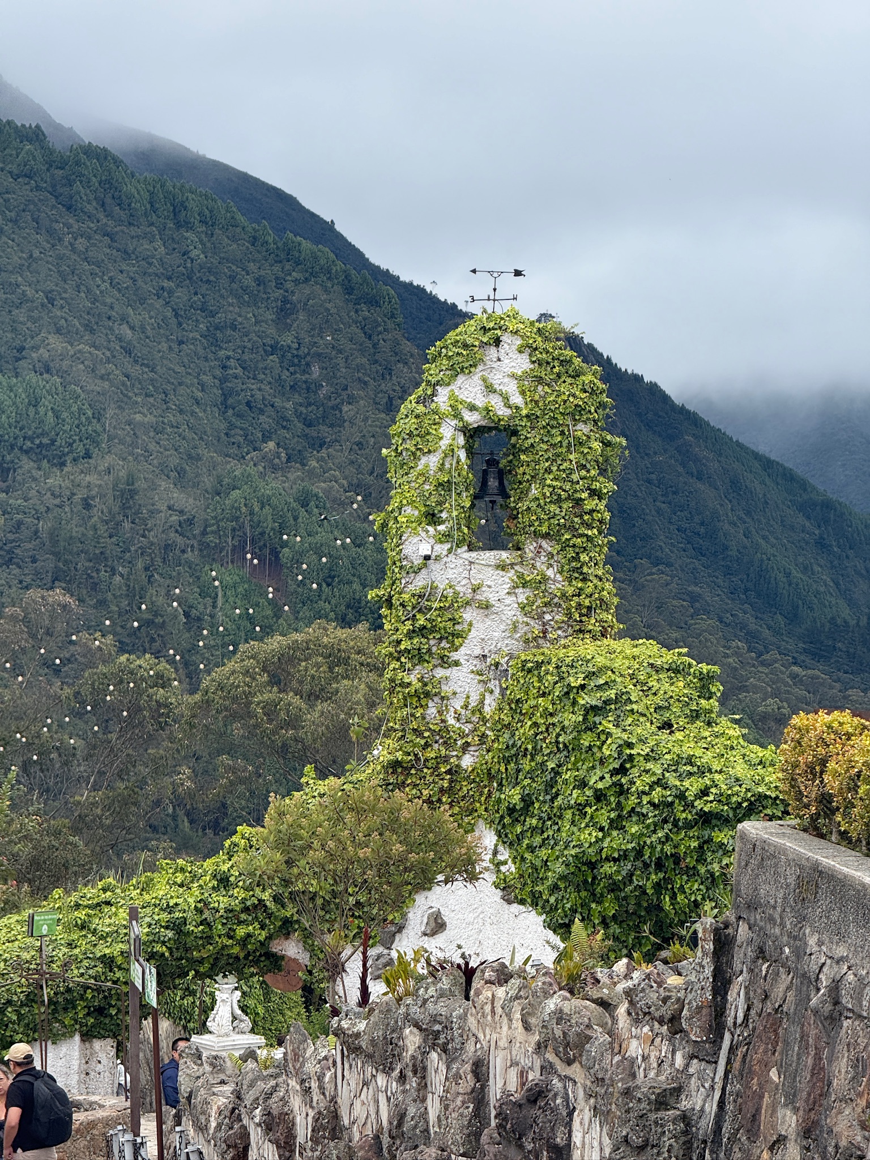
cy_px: 580
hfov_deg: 12.3
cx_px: 435
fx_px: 4021
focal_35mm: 120
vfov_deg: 16.4
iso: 64
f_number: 2.8
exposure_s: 1/784
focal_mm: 15.66
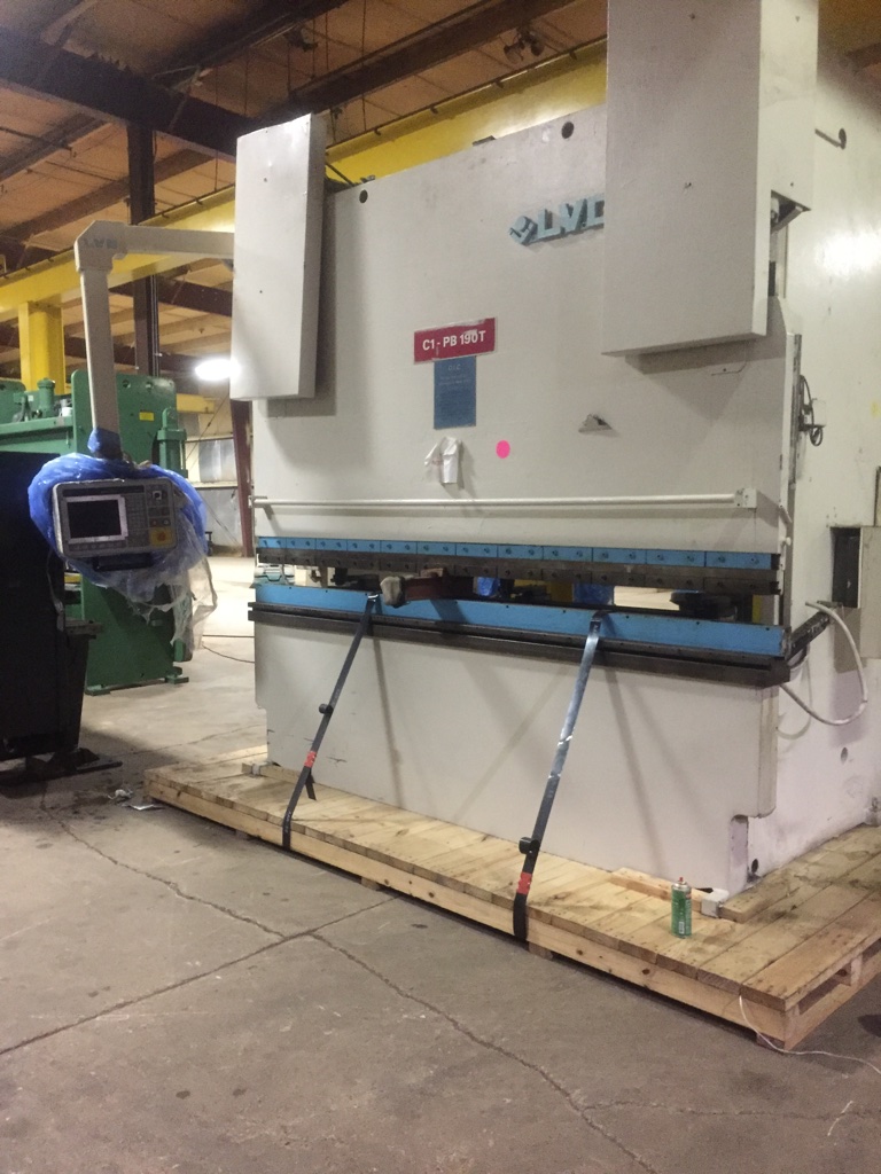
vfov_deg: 61.7
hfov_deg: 48.2
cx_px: 440
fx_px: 984
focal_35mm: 29
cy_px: 587
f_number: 2.2
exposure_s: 1/15
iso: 400
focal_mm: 4.15
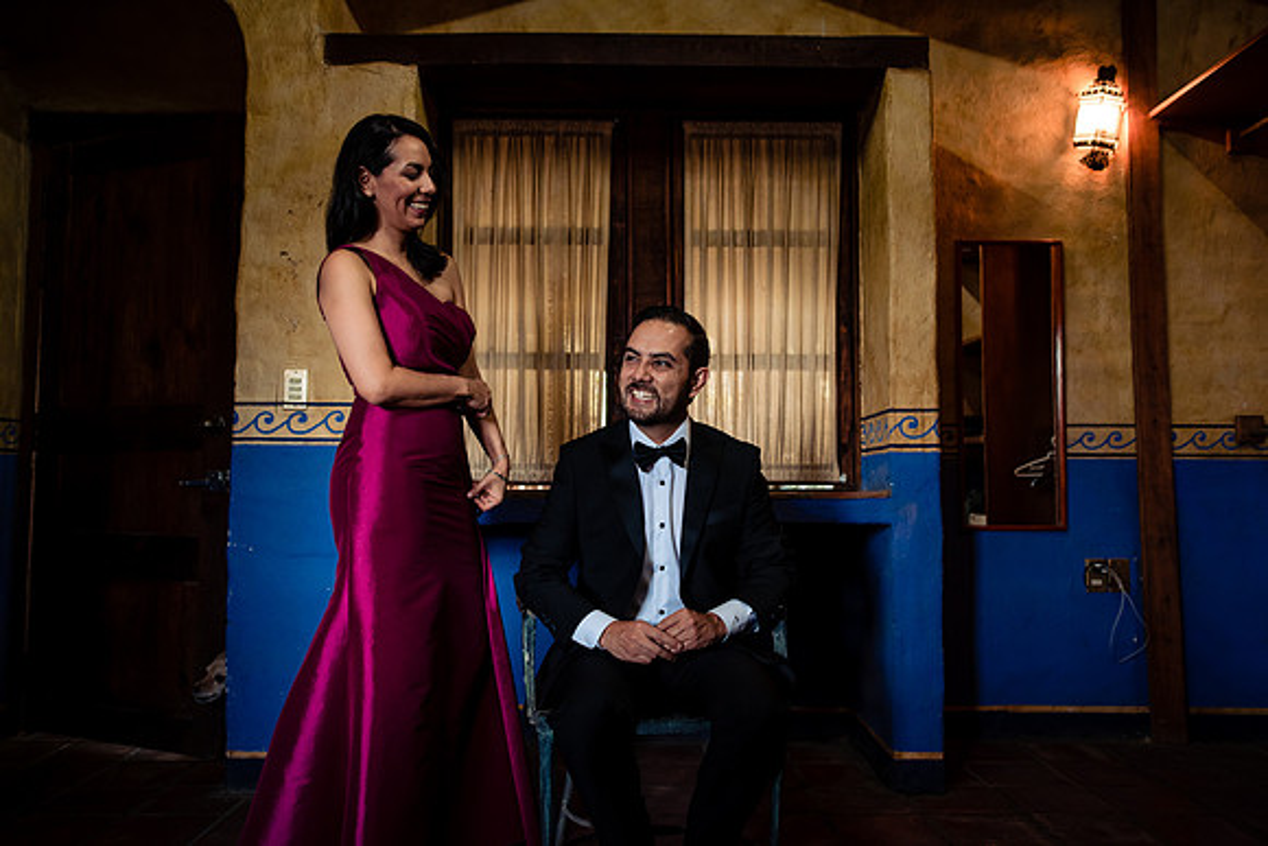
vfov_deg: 43.6
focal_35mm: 30
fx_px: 1057
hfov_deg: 61.9
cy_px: 423
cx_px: 634
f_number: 2.8
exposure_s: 1/100
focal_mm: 30
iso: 800
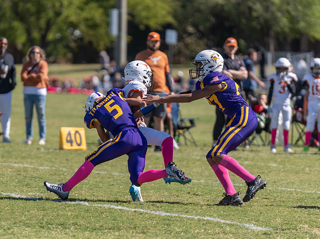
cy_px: 114
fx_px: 3657
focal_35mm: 396
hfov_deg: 5.0
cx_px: 90
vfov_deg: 3.8
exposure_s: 1/1600
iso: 100
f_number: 2.8
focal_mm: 200
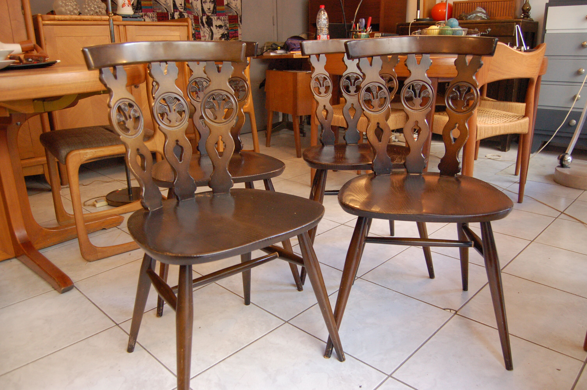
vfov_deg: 47.8
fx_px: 440
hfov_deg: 67.4
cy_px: 195
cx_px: 294
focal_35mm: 27
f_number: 4
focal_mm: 18
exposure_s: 1/60
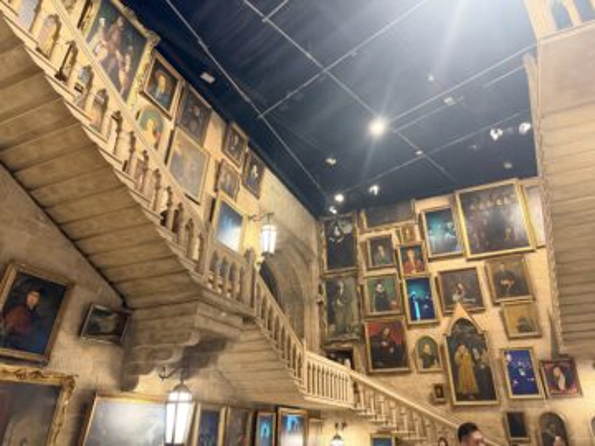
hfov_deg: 71.6
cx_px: 298
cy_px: 223
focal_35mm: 24
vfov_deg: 56.8
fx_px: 413
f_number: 1.78
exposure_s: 1/32
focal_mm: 6.76
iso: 1000
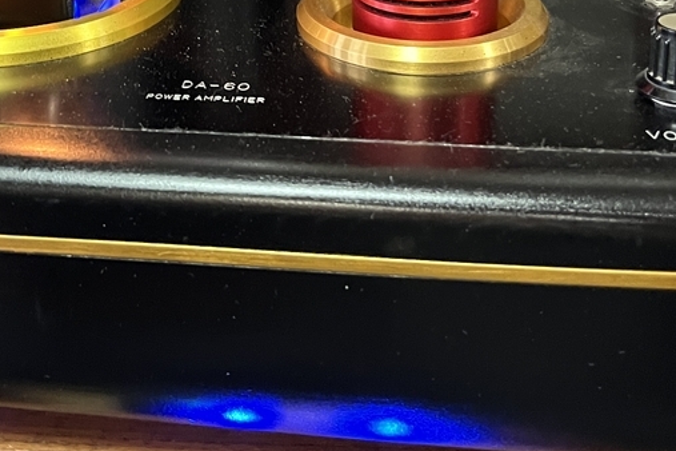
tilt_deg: -18.5
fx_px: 1202
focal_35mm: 64
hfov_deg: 30.9
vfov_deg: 20.0
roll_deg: +3.6
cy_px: -76
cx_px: 171
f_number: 1.6
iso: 640
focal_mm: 5.1
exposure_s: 1/40
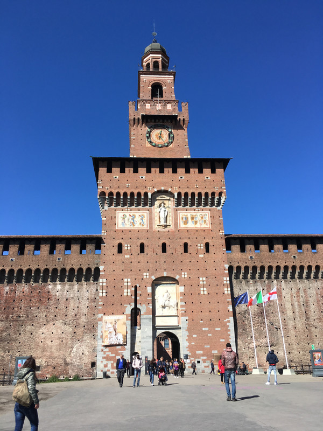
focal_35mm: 29
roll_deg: +3.2
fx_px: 361
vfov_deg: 61.7
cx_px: 162
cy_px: 216
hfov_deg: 48.2
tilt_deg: +23.8
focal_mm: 4.15
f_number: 2.2
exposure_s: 1/1350
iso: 25
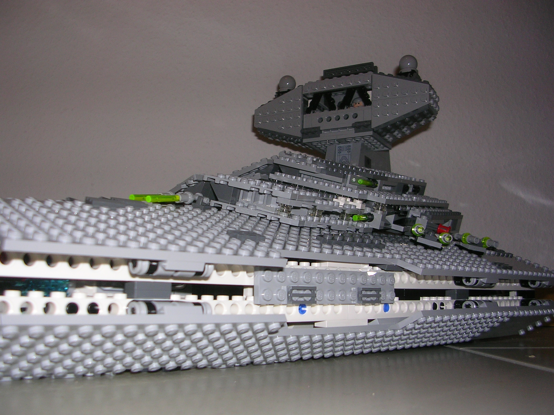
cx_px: 277
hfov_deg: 49.0
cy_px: 208
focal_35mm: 38
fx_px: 608
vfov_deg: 37.7
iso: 50
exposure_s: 1/60.1
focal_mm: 5.8
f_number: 2.8
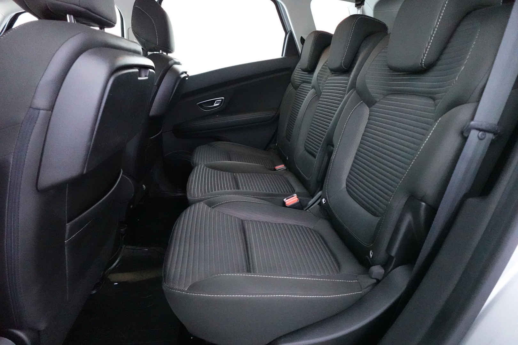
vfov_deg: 61.9
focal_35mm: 20
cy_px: 172
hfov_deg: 84.0
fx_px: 288
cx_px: 259
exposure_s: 1/60
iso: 6400
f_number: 2
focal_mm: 7.6
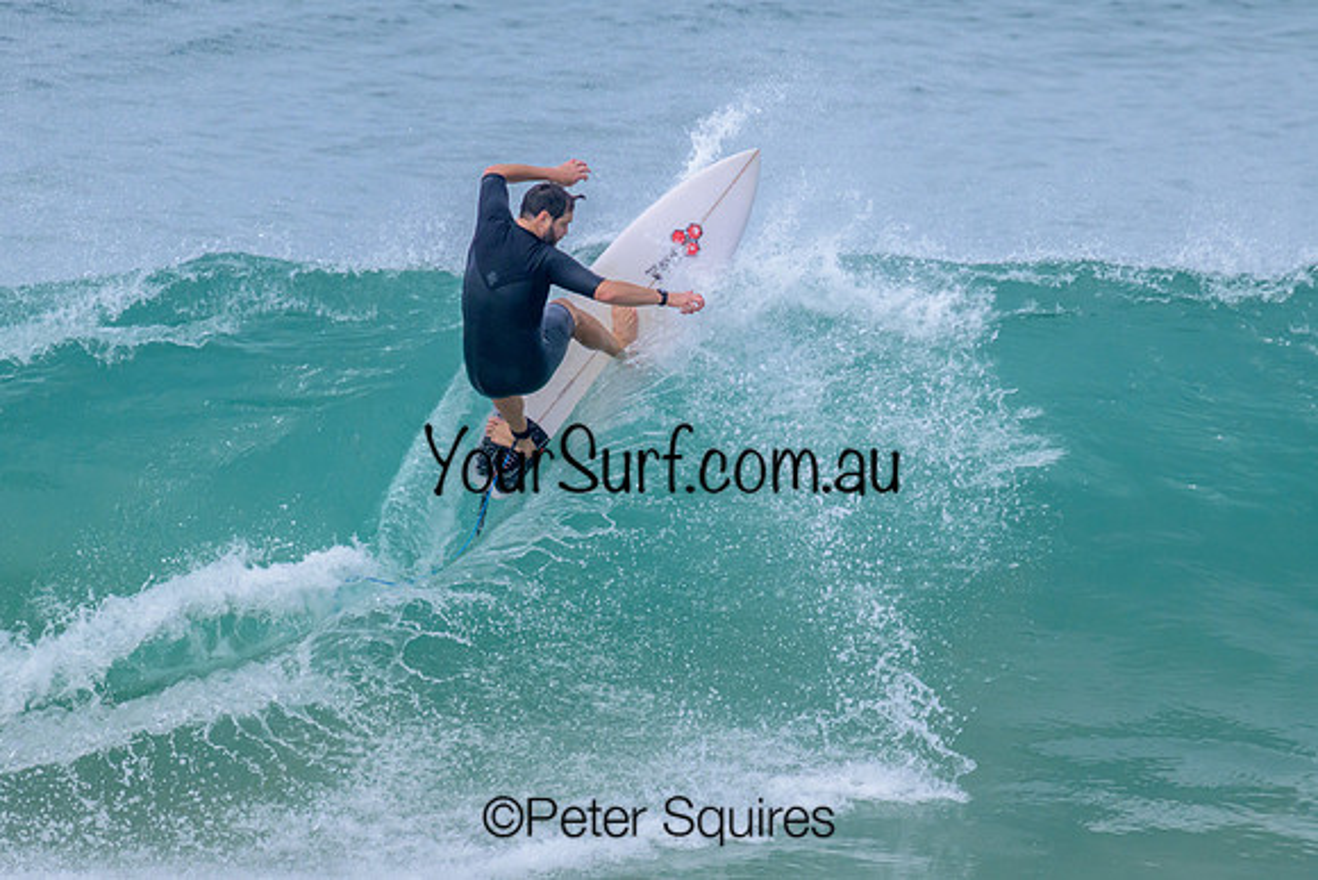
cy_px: 377
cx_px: 771
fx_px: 40079
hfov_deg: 1.9
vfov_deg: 1.3
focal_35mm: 1095
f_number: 11
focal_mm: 800
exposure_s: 1/2000
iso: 1100
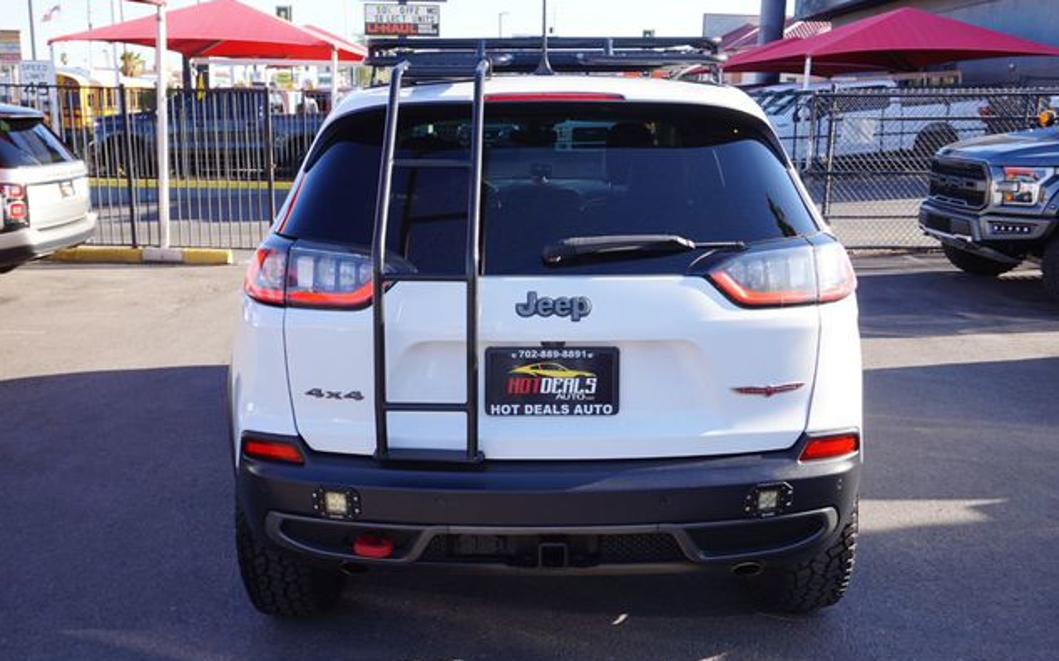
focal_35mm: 34
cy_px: 343
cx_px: 525
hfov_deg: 56.7
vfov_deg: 37.2
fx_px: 981
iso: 100
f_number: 7.1
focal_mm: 22
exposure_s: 1/80
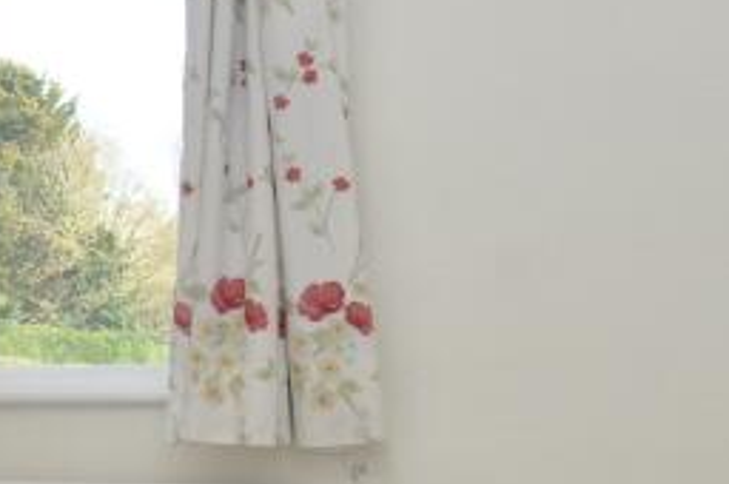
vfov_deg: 20.5
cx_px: 17
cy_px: 336
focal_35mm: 66
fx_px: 1335
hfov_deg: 28.8
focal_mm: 11
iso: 250
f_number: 5.6
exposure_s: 1/125
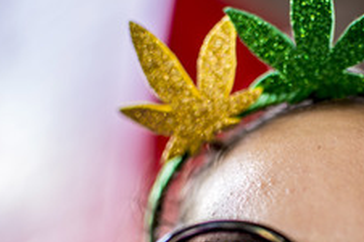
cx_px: 300
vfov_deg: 19.2
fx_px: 707
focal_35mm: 70
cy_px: 186
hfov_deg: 28.2
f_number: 1.8
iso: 160
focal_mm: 35
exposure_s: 1/250
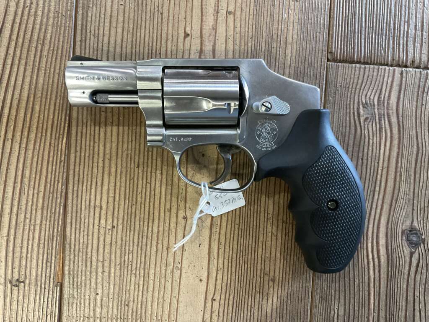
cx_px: 214
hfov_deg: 61.7
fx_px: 359
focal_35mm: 29
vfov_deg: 48.2
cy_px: 161
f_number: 1.8
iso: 200
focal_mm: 3
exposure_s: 1/40
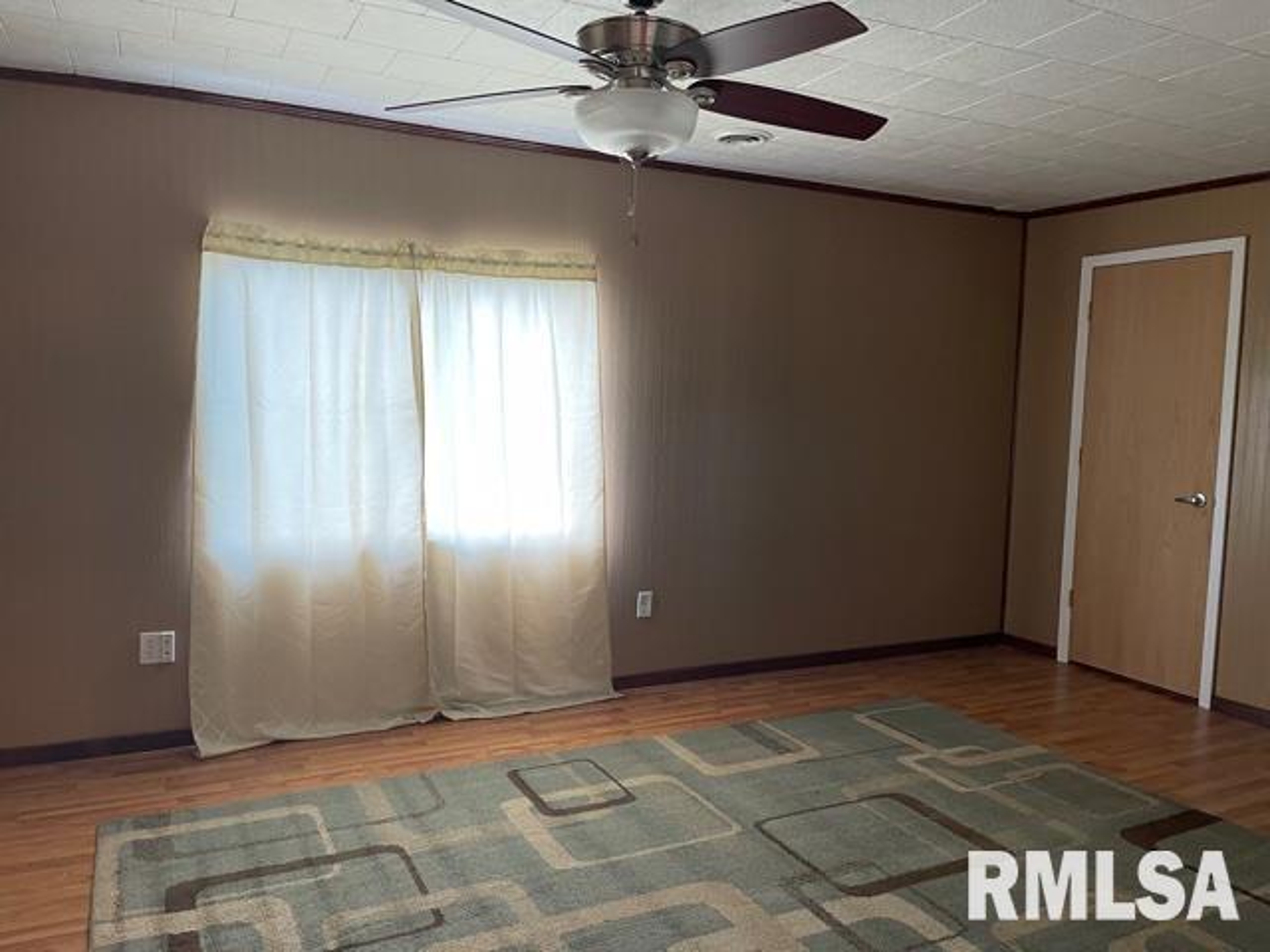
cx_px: 635
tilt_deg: -5.0
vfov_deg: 53.1
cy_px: 476
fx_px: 954
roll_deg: -1.3
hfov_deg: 67.3
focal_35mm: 26
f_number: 1.6
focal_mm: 5.1
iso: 200
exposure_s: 1/60
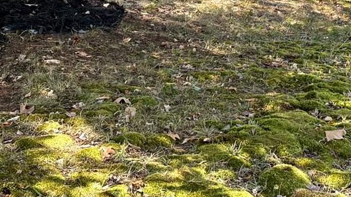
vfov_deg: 9.8
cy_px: -238
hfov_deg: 19.1
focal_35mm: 112
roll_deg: -1.5
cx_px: 146
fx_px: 1042
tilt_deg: +8.2
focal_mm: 5.96
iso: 50
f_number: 1.6
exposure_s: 1/365
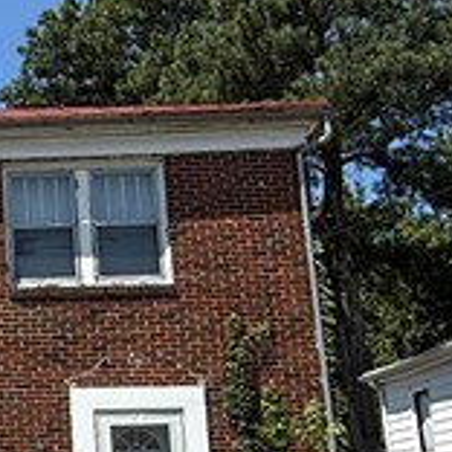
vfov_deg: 21.4
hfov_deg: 19.4
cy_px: 258
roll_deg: +0.6
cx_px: -165
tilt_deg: +12.7
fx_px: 1197
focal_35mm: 81
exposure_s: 1/1572
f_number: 2.2
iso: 50
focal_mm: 2.22
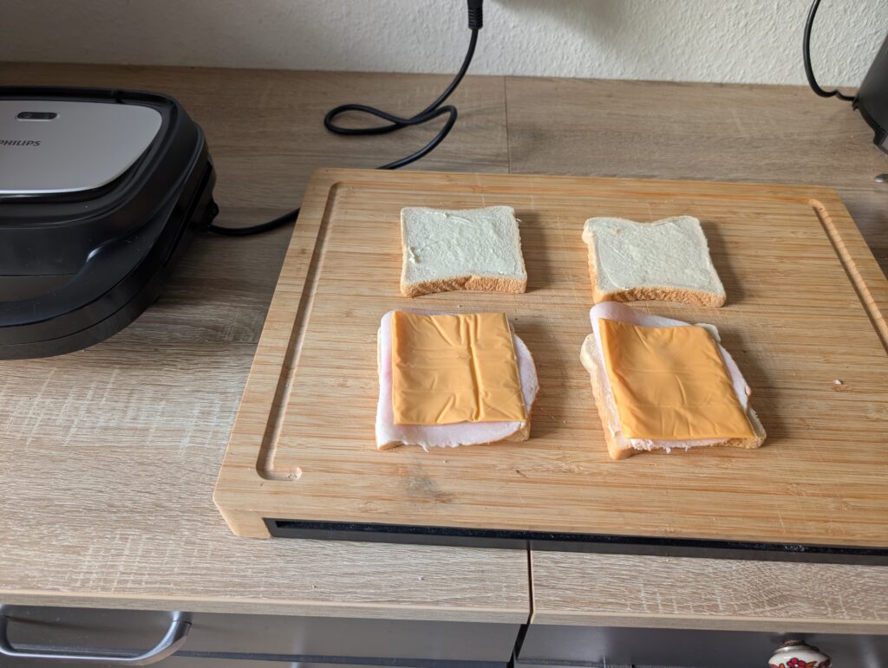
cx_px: 444
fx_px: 617
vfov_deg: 56.9
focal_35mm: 24
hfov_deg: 71.5
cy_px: 334
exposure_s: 1/23.8
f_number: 1.68
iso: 20
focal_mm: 6.9
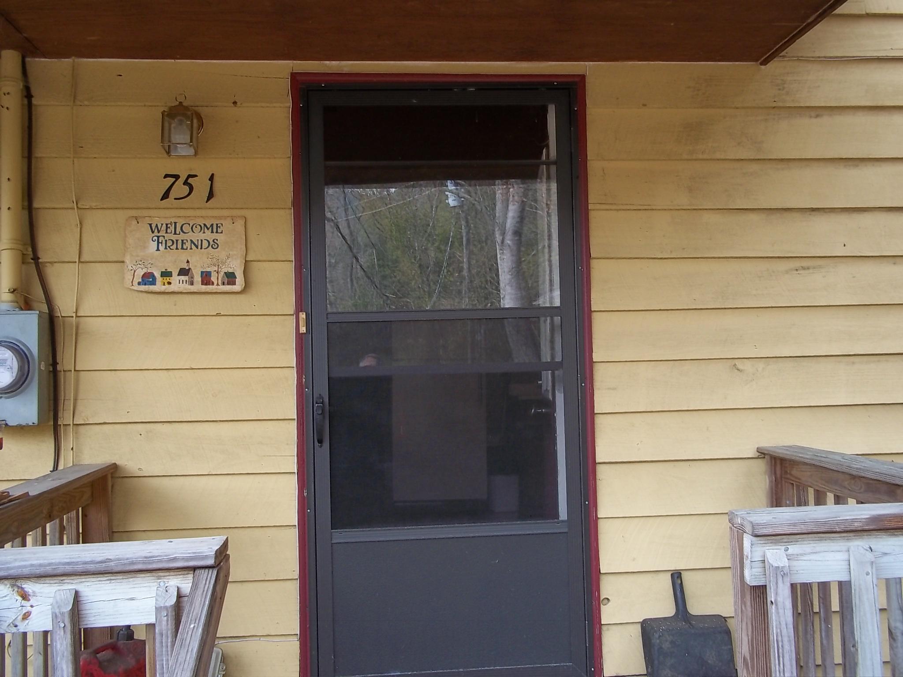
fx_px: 939
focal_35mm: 36
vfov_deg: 39.7
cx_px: 452
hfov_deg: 51.4
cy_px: 338
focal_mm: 6.5
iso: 80
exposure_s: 1/80
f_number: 3.1
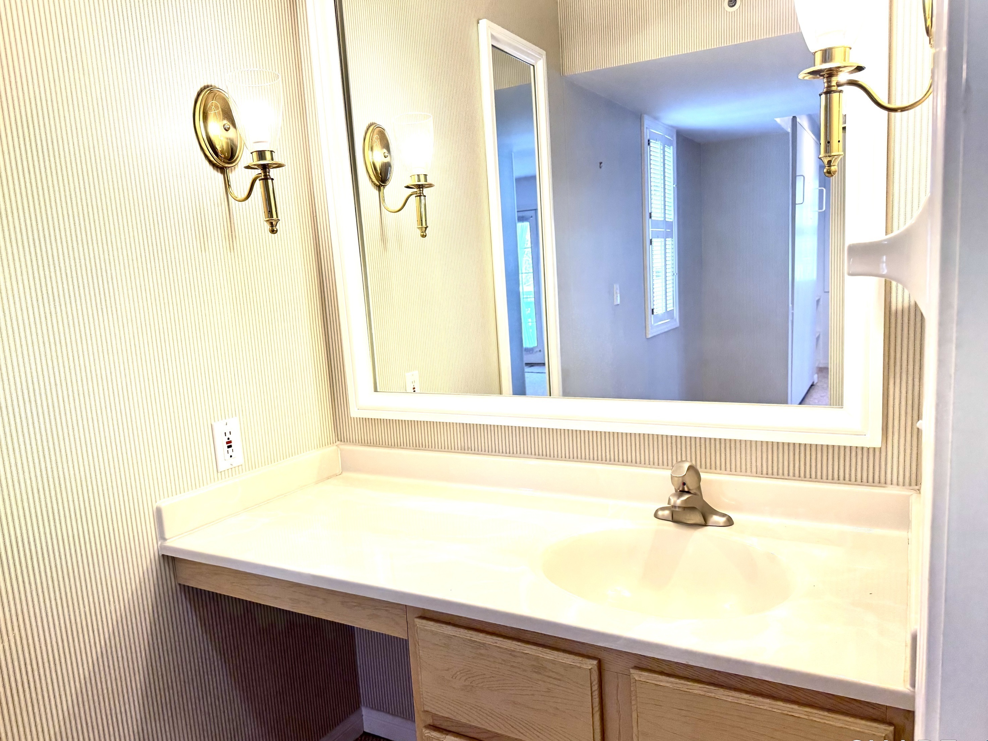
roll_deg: +3.1
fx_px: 714
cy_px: 381
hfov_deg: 69.4
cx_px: 488
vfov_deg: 54.9
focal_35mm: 25
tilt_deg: -8.3
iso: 160
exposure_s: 1/120
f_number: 1.78
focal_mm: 6.76
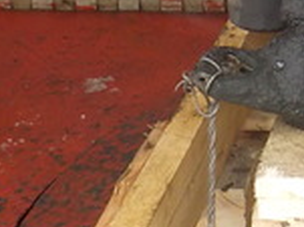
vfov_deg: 10.7
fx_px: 1114
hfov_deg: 14.4
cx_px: 465
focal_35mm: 127
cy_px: -227
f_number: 3.3
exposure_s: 1/30
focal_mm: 4.1
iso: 220
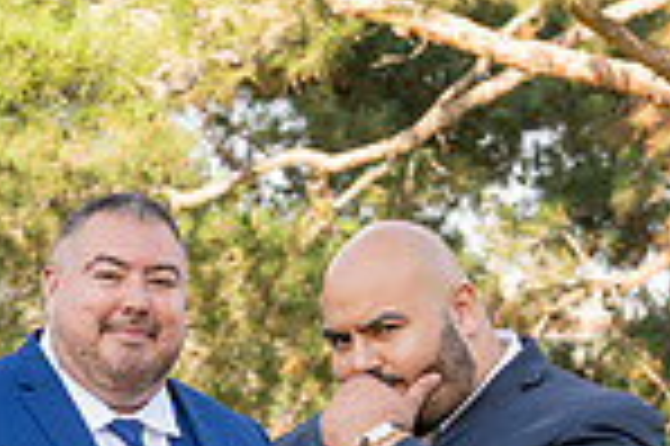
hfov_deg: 10.3
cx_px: 207
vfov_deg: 6.8
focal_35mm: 199
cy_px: 729
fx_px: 3700
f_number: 4
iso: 80
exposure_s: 1/160
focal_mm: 44
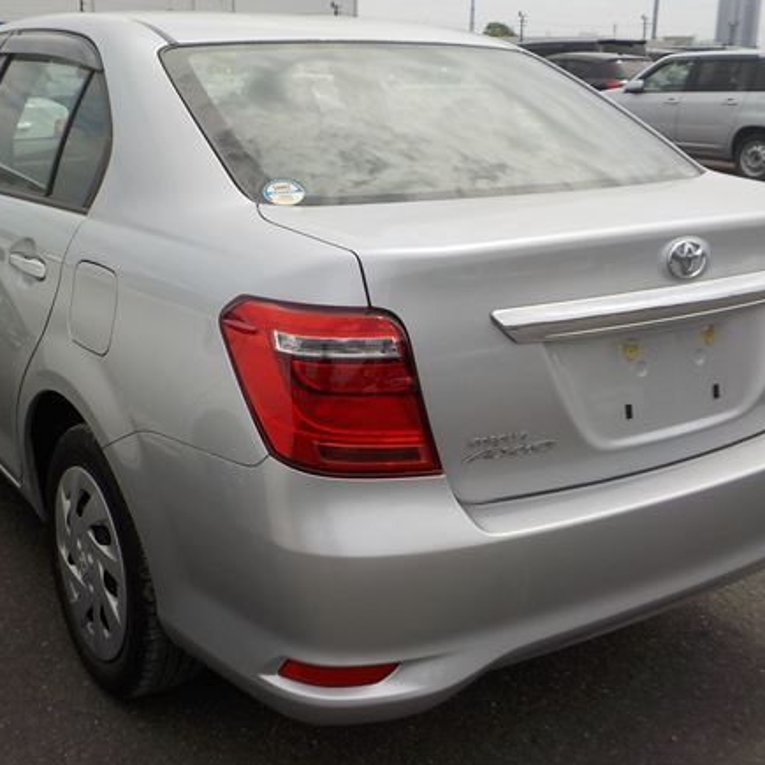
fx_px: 975
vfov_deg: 42.8
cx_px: 348
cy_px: 348
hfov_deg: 42.8
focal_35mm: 39
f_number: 3.3
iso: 125
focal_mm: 4.1
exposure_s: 1/2000
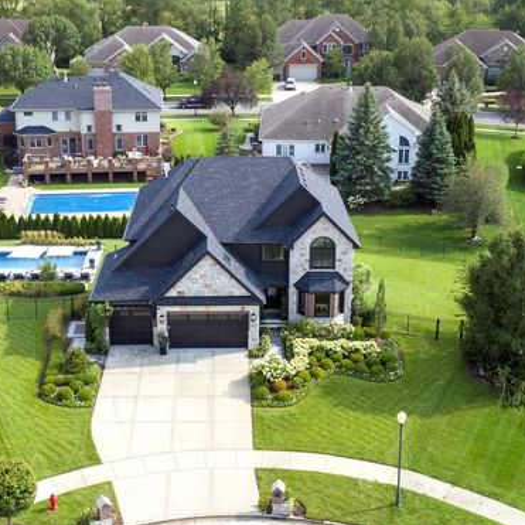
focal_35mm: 44
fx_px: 755
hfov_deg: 38.3
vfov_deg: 38.3
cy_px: 263
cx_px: 231
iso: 400
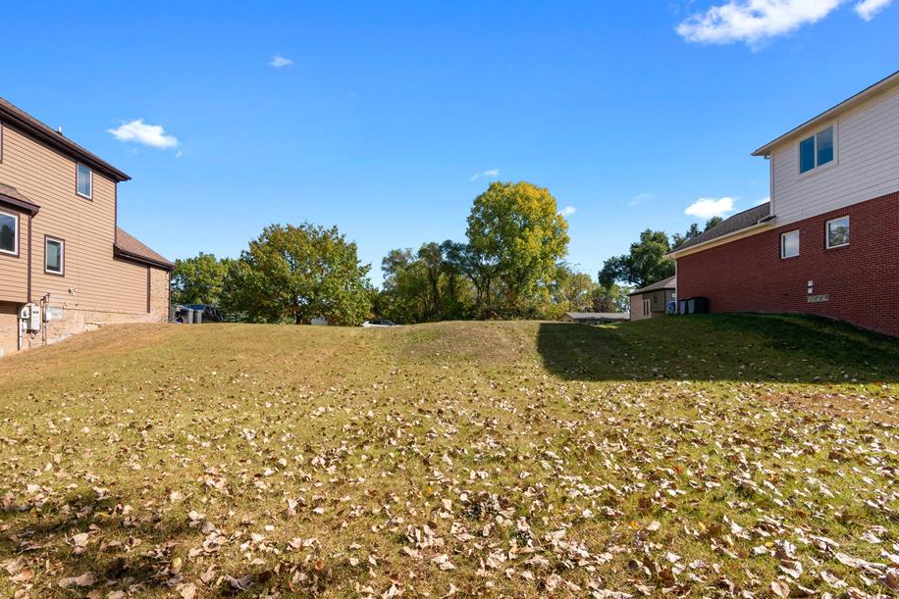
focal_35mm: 19
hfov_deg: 86.8
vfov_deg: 64.6
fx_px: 475
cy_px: 300
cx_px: 427
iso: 320
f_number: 9
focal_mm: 17
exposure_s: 1/1000
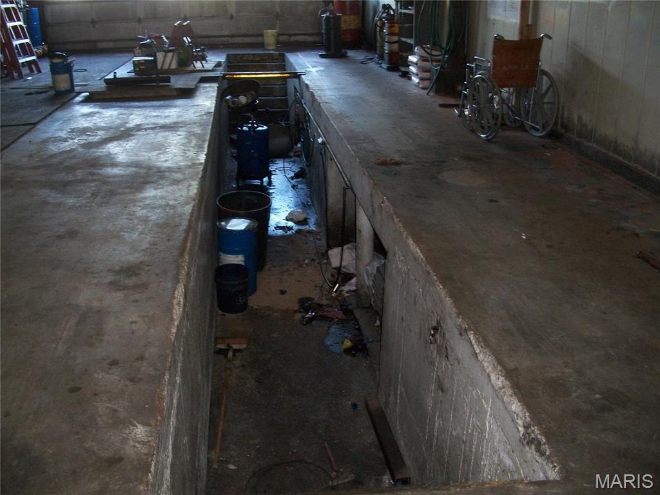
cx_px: 330
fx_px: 667
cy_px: 248
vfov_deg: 40.7
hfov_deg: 52.6
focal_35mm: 35
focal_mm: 6.3
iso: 320
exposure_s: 1/30
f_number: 3.1
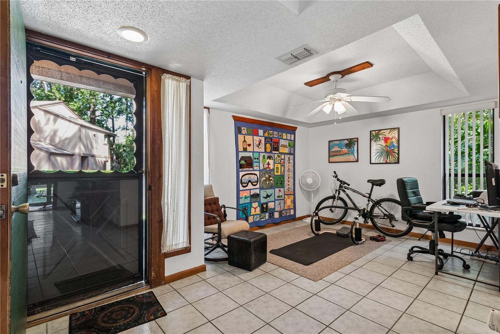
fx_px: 236
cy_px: 167
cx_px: 250
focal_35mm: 17
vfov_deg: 70.5
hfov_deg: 93.3
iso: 320
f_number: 10
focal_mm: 17
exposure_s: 1/5
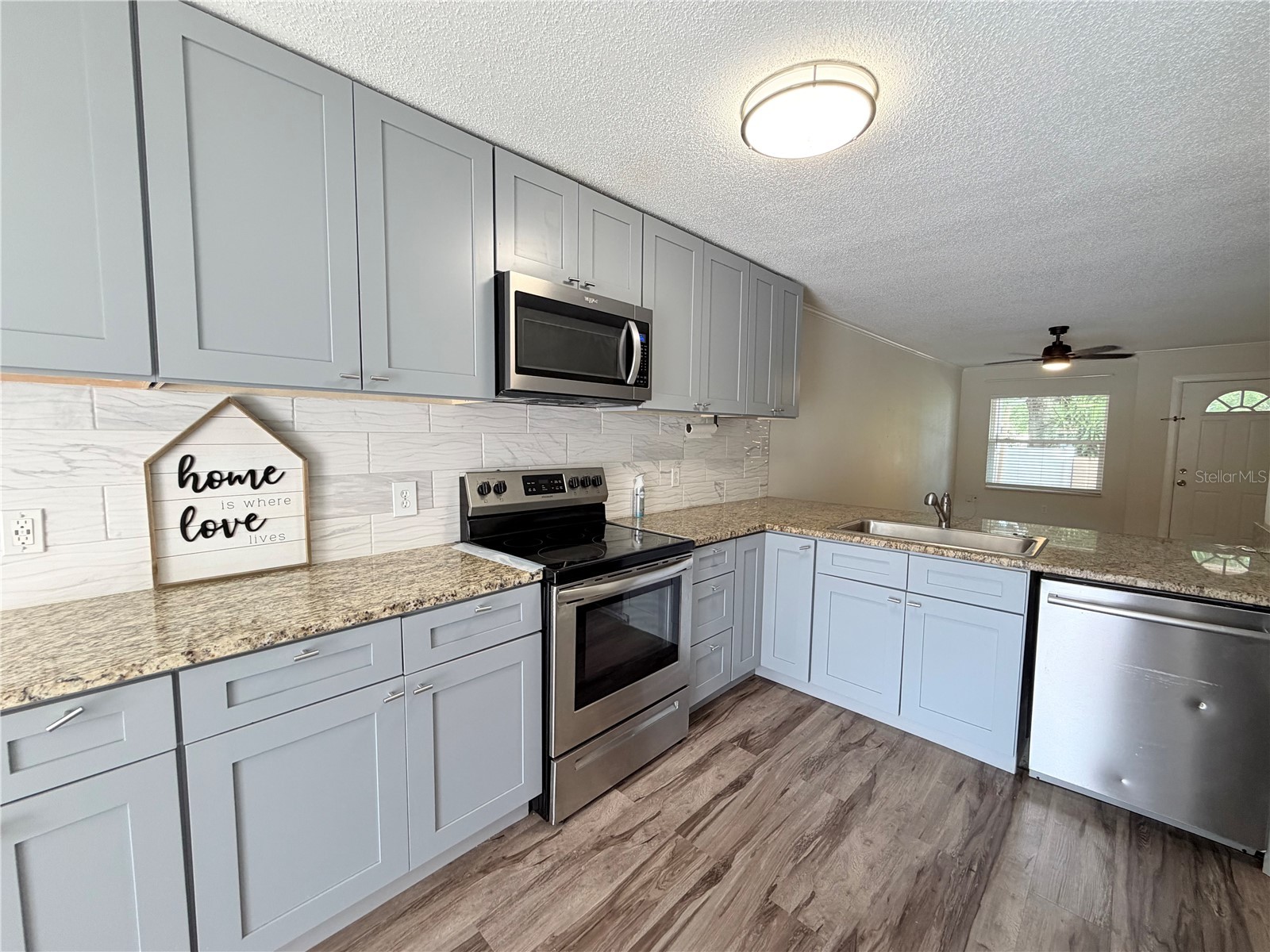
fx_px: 514
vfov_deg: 85.7
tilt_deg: -4.8
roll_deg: -0.7
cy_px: 476
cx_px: 635
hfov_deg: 102.1
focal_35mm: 14
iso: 200
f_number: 2.2
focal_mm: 2.22
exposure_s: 1/120
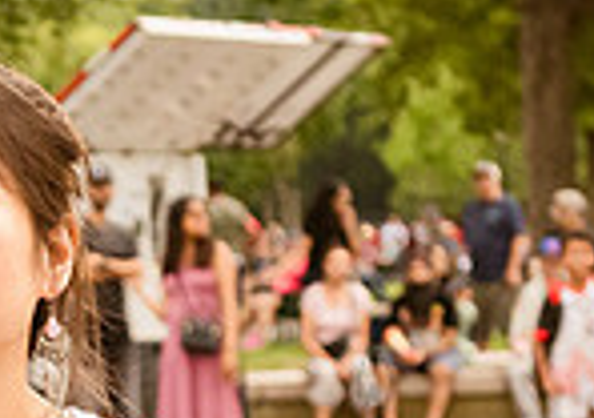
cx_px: -20
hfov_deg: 6.2
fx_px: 5486
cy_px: 546
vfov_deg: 4.3
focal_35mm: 327
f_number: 4.5
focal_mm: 70
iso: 2000
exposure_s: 1/1600
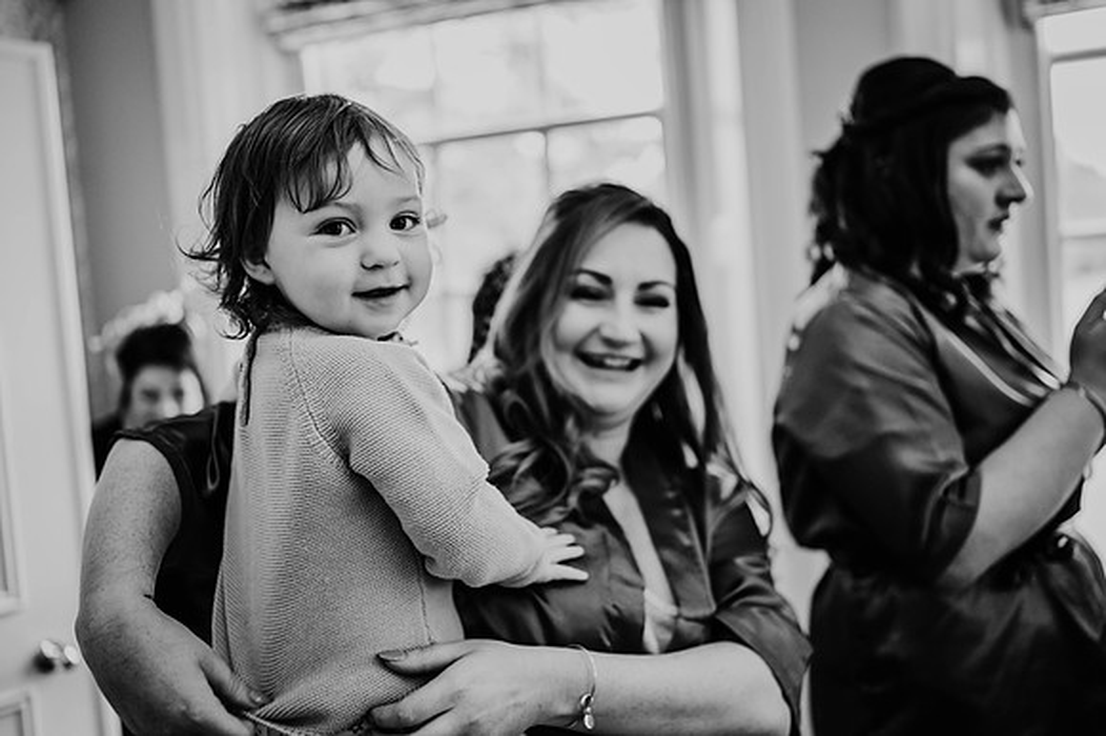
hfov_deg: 54.5
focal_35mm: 35
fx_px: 1075
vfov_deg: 37.8
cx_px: 553
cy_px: 368
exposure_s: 1/160
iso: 400
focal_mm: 35
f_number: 1.8
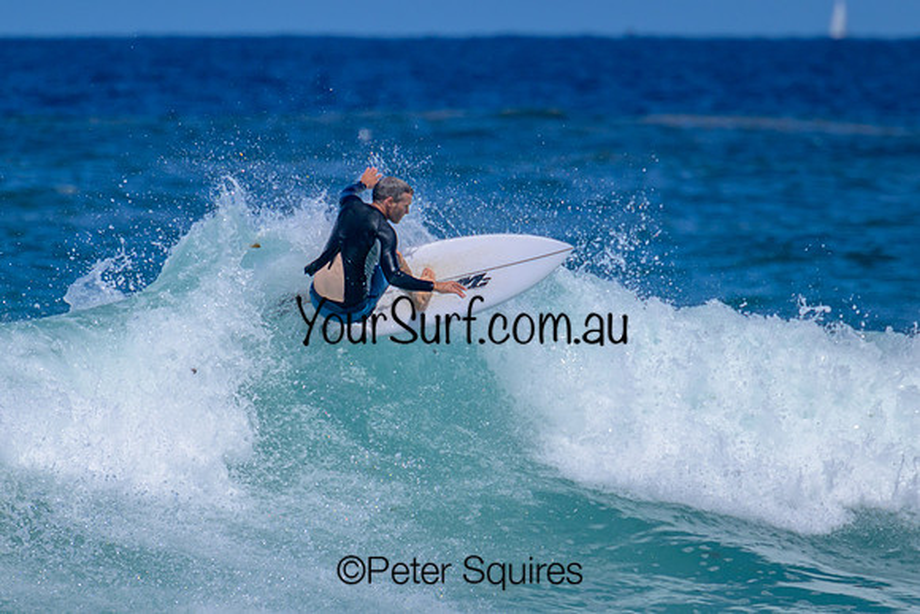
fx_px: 27810
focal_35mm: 1088
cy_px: 338
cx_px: 435
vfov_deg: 1.3
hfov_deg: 1.9
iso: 500
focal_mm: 800
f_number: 11
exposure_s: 1/2000
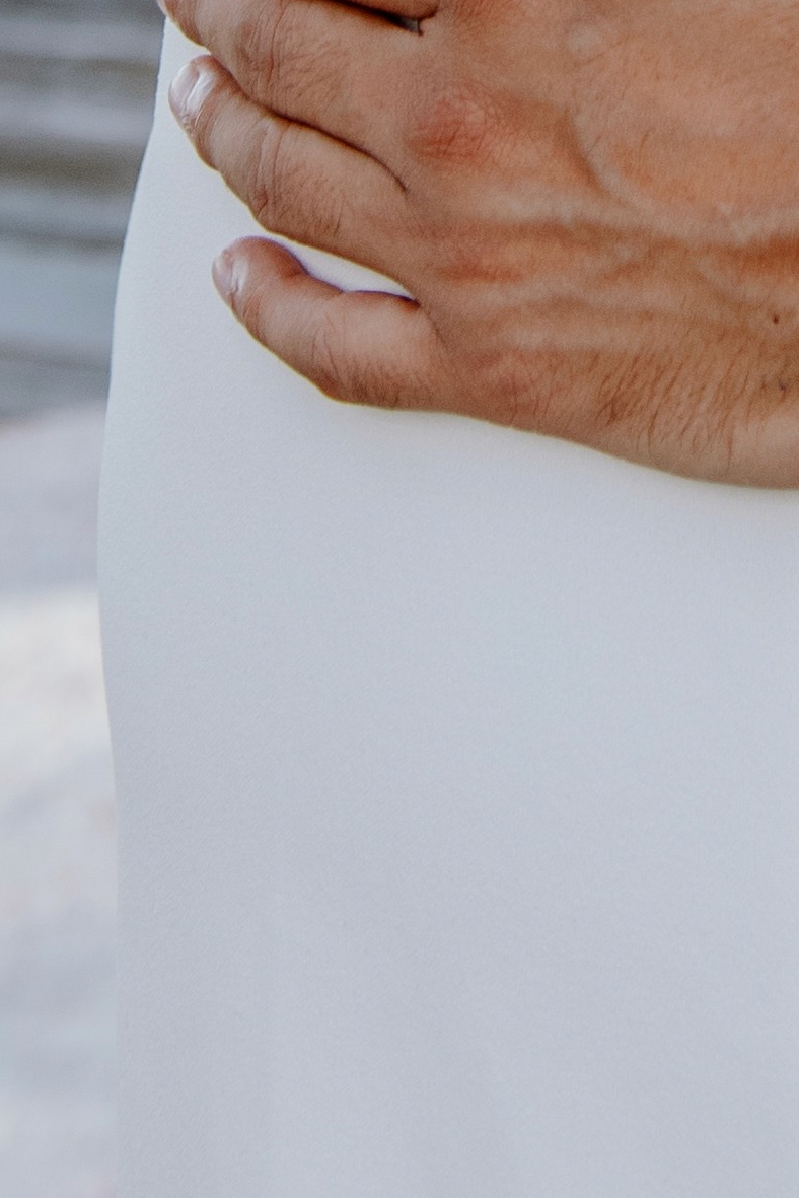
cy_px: -1603
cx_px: 1214
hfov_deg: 6.3
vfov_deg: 8.8
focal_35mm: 214
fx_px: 7120
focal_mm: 42
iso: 500
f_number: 5
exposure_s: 1/200
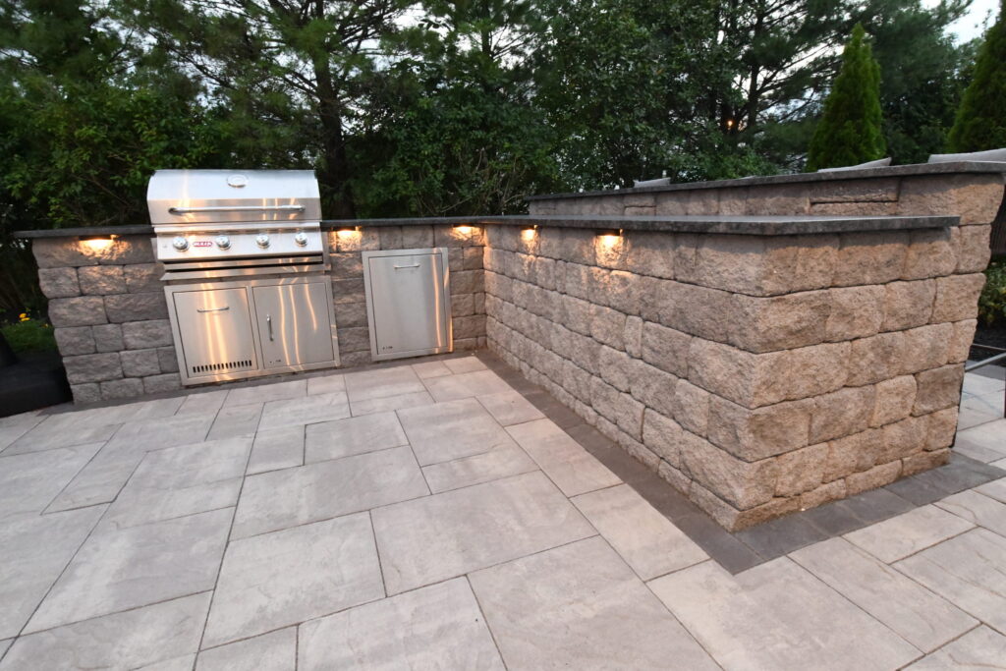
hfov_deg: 93.3
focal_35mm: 17
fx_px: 475
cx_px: 503
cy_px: 336
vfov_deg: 70.5
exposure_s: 1/20
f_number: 16
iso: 14400
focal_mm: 17
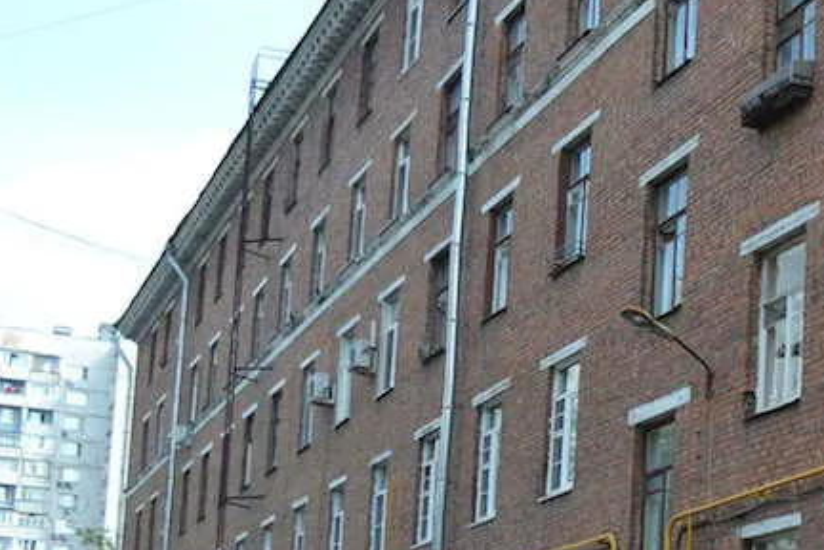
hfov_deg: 24.4
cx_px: 998
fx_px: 1717
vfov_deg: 17.7
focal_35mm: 75
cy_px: 556
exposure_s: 1/125
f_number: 5.6
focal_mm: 20
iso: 100
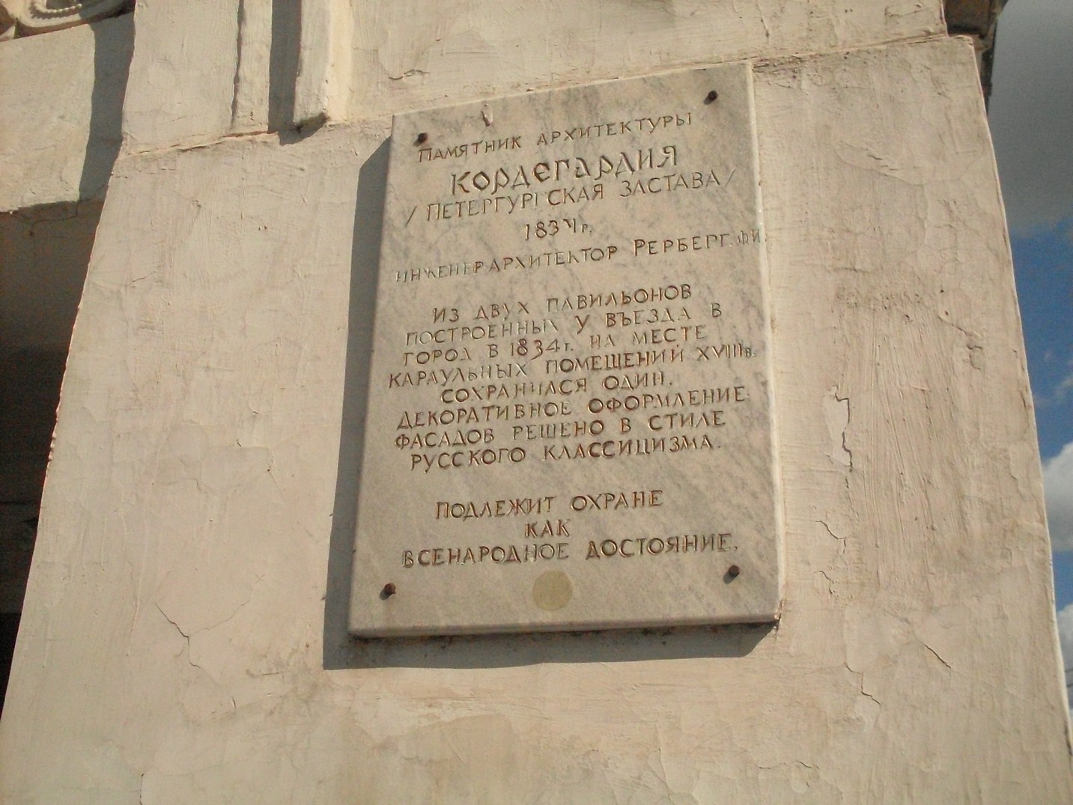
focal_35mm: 38
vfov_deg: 37.7
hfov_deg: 49.0
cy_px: 402
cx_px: 536
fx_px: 1178
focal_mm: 6.3
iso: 400
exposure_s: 1/2000
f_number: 8.4
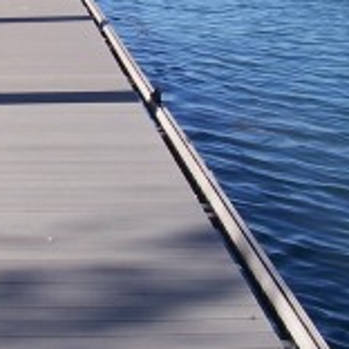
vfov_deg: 17.2
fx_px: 1152
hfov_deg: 16.9
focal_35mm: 101
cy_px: 104
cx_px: 20
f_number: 5.6
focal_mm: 5.6
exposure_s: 1/350
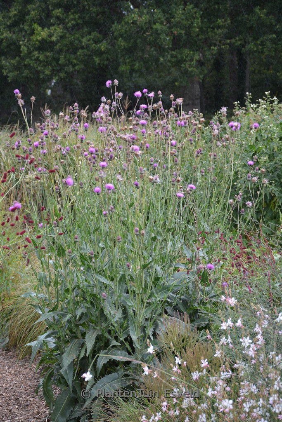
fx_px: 881
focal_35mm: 75
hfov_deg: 18.2
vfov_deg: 27.0
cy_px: 211
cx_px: 141
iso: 360
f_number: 5.6
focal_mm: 50
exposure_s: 1/125
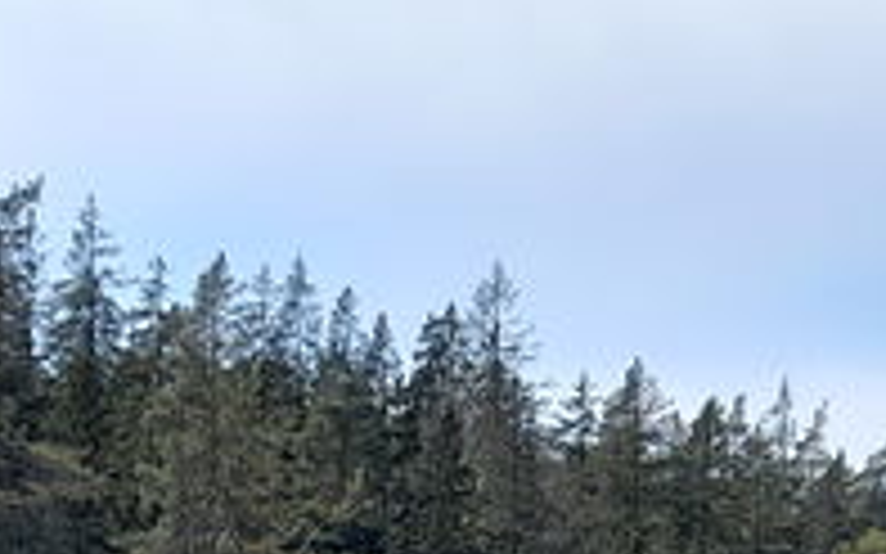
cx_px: 510
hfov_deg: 18.1
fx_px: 2776
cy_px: 1212
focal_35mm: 115
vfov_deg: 10.2
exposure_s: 1/460
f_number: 2
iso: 20
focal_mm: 4.6
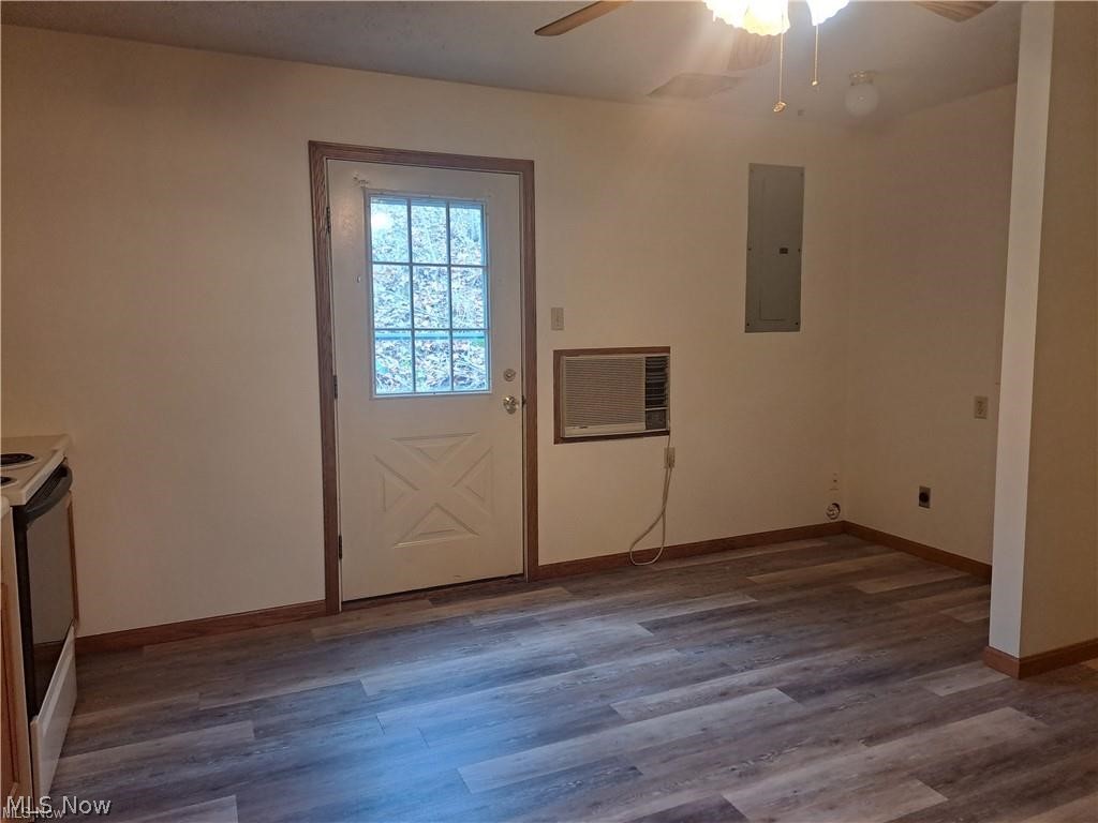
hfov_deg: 71.6
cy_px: 412
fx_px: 761
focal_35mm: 24
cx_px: 549
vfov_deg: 56.8
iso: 160
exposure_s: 1/60
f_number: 1.8
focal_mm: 5.23
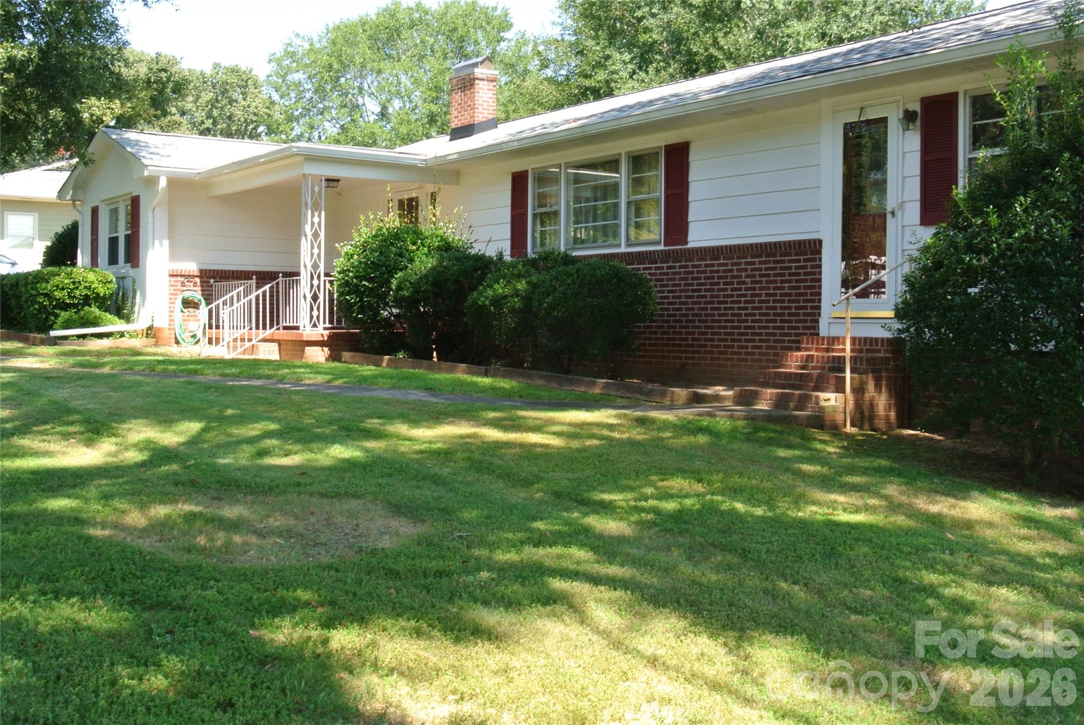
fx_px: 1266
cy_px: 362
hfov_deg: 46.4
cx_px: 542
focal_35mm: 42
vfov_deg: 32.0
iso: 400
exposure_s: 1/60
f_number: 14
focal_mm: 15.7
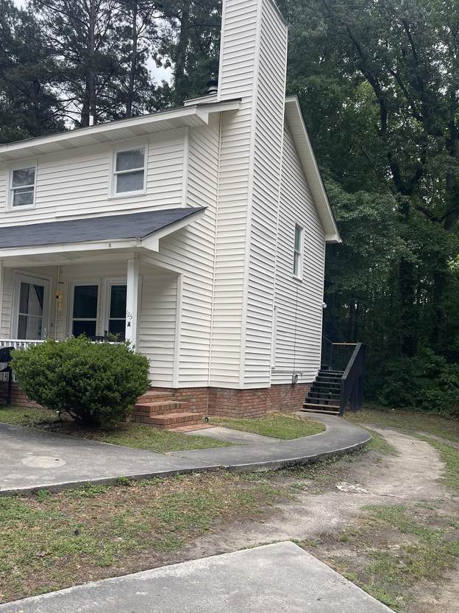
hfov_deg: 46.6
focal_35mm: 30
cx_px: 195
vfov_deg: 59.9
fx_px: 530
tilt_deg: +5.0
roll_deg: -0.4
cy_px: 333
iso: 50
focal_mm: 5.1
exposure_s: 1/2336
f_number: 1.6
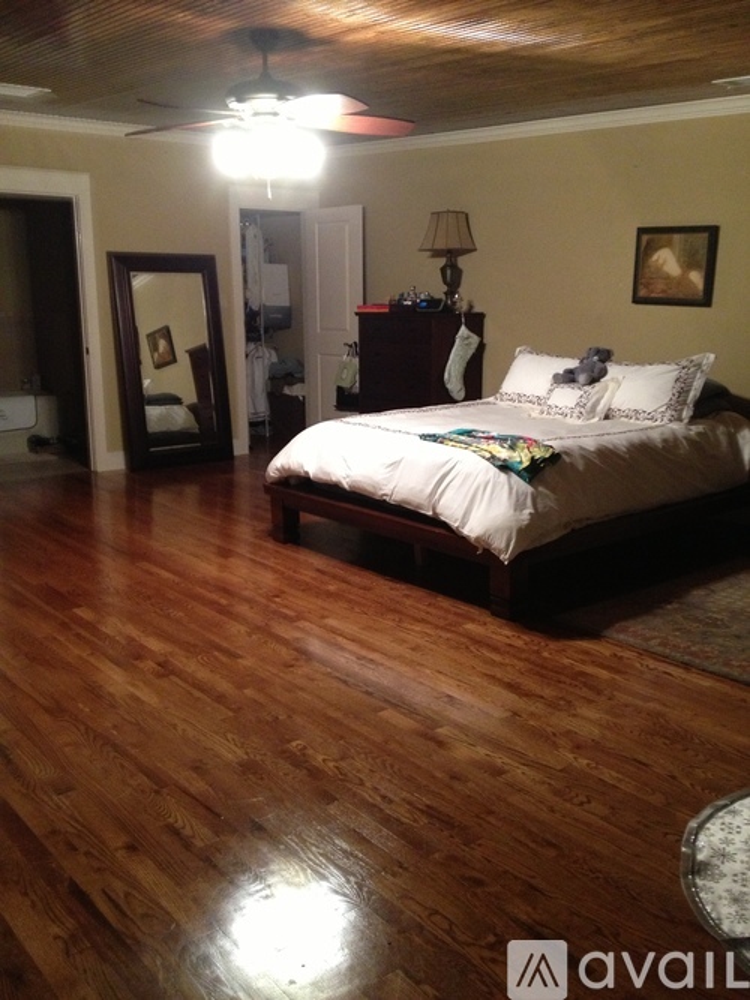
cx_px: 375
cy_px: 500
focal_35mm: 35
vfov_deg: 52.6
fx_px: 1011
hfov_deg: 40.7
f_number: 2.4
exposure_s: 1/15
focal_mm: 4.28
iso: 400
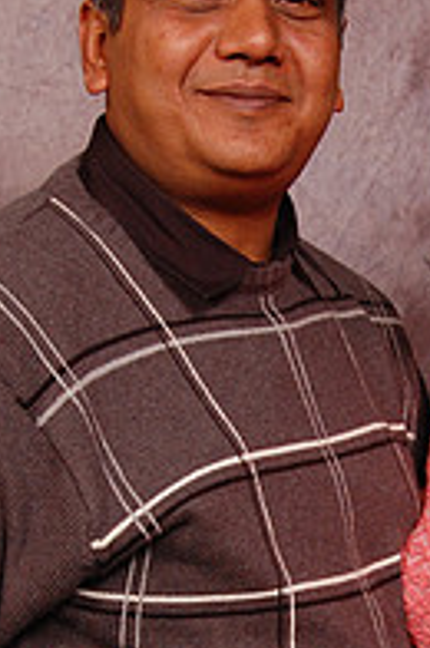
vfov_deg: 13.5
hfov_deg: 9.0
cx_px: 347
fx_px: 2715
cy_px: 598
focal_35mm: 151
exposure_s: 1/200
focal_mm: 34
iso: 400
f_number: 5.6
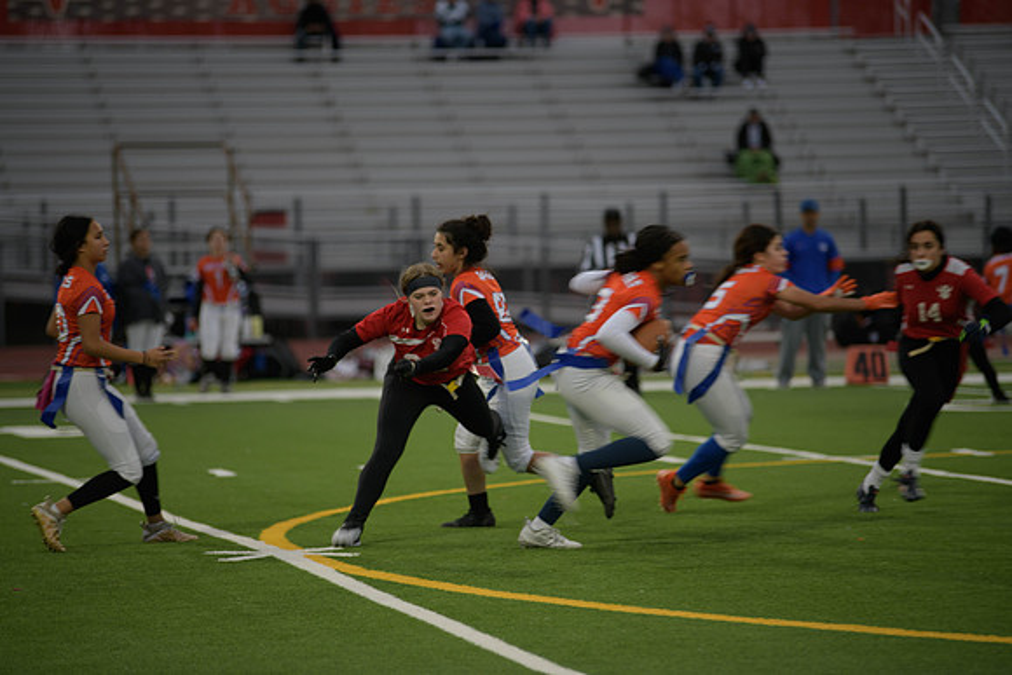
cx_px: 506
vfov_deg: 8.1
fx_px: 4780
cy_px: 338
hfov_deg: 12.1
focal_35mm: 170
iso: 180
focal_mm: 170
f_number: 2.8
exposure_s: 1/200
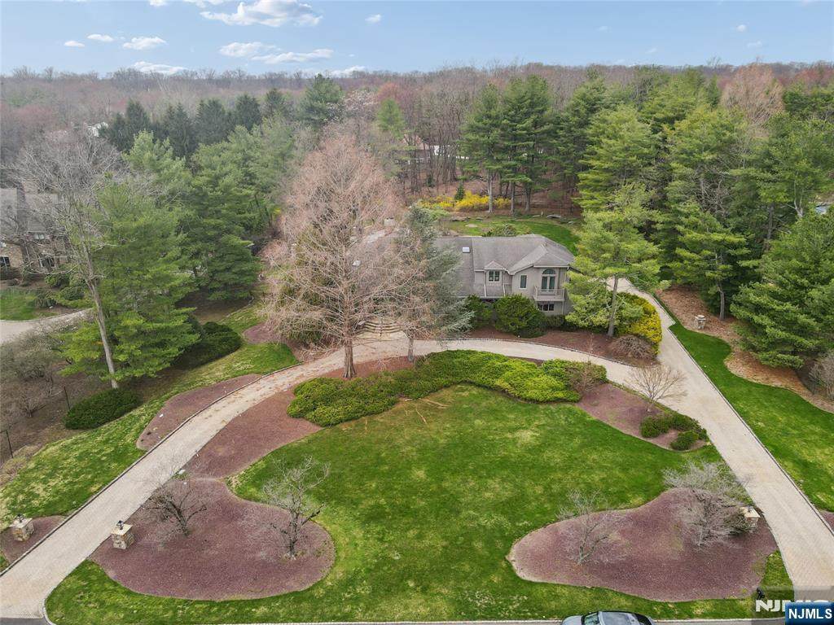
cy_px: 312
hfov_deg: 71.6
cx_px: 417
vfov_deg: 56.8
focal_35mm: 24
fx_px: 578
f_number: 2.8
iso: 100
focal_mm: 4.5
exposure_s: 1/200
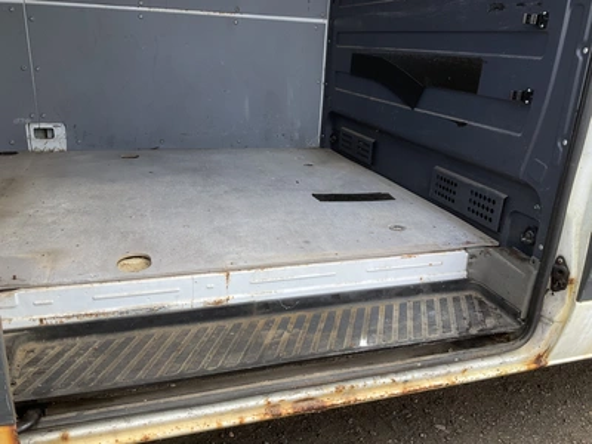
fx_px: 496
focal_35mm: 29
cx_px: 296
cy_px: 222
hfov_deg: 61.7
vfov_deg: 48.2
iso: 25
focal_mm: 3
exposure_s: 1/355
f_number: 1.8
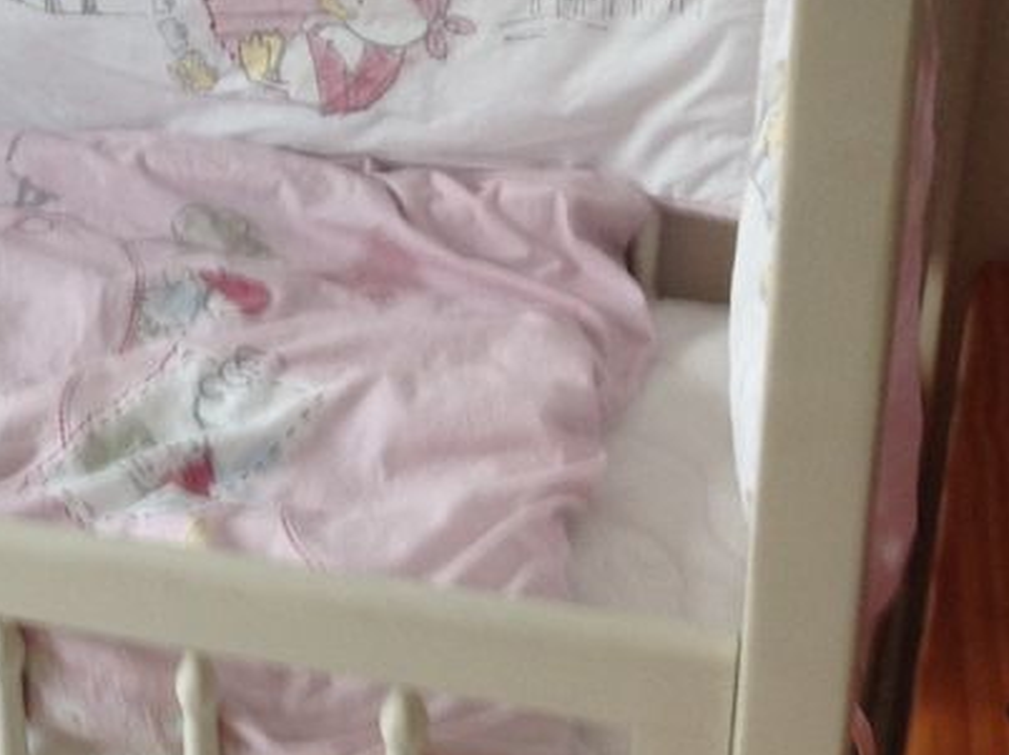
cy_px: 395
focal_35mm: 87
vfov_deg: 17.0
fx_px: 2534
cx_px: -125
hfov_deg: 21.3
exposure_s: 1/17
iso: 80
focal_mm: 4.28
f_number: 2.4
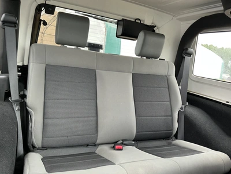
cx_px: 116
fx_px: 187
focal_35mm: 28
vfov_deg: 49.7
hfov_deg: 63.4
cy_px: 87
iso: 125
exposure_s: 1/60
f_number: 1.8
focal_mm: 3
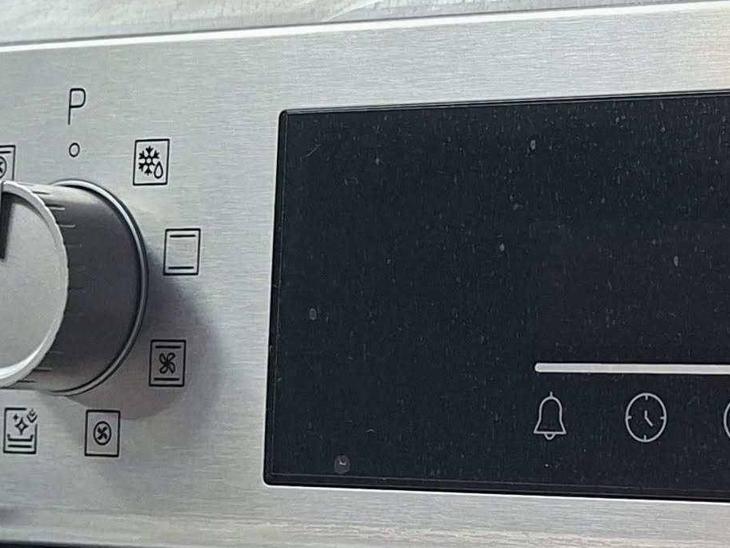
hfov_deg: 18.1
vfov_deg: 14.8
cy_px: 296
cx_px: 993
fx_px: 2109
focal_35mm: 100
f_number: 1.8
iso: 160
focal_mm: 5.54
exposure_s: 1/100
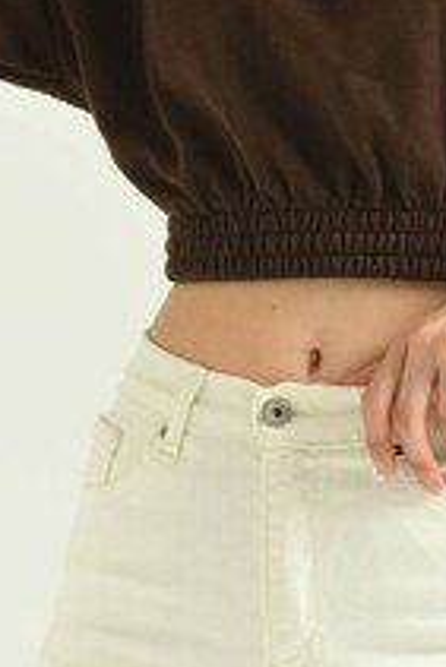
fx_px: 8534
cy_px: 79
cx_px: 386
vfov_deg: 4.5
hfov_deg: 3.0
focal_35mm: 460
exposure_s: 1/160
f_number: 5.6
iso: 125
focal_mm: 180
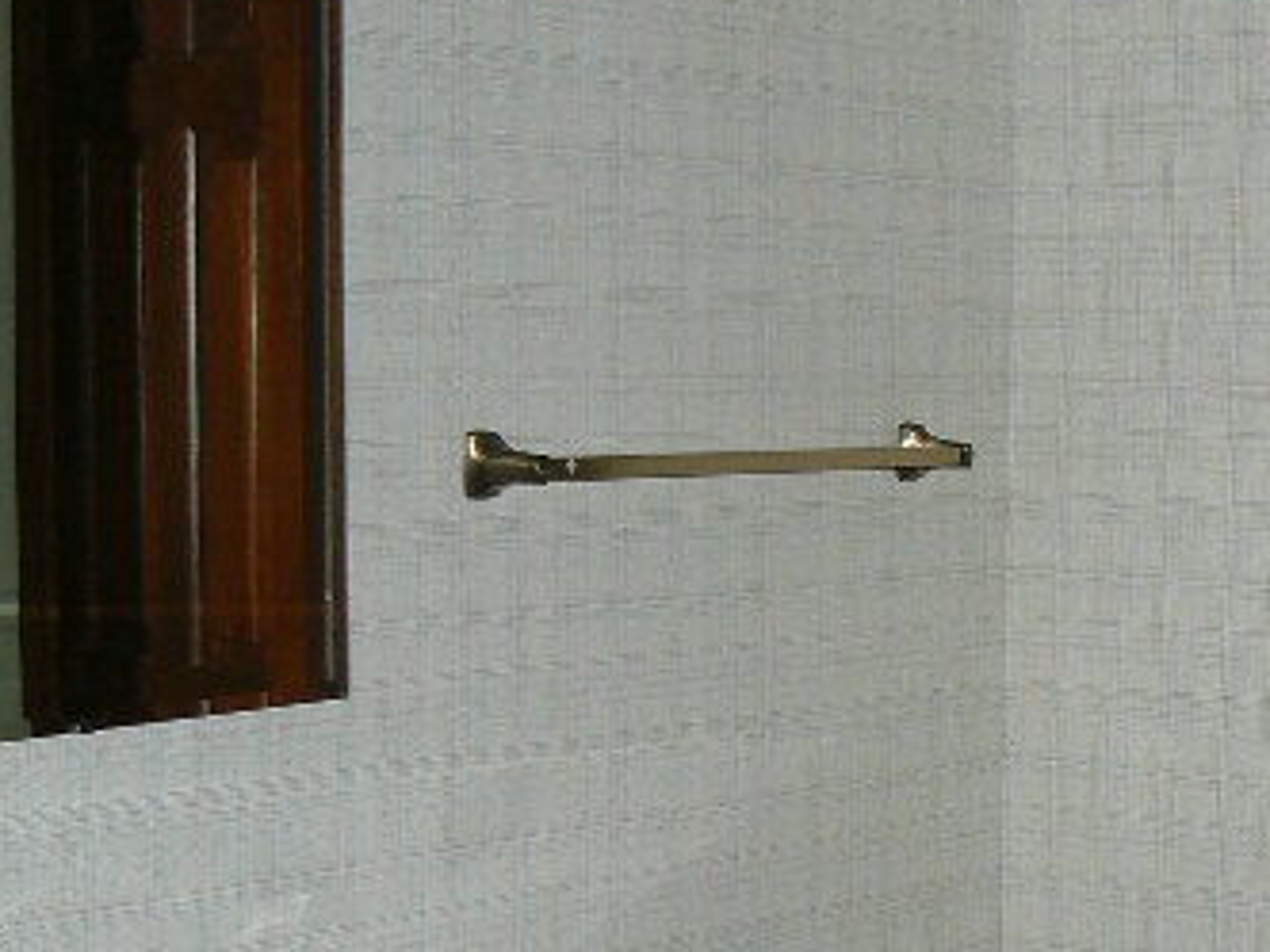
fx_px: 2972
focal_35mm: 81
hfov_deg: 23.6
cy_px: 860
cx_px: 1086
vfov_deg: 17.9
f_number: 2.8
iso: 100
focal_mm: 6
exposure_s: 1/30
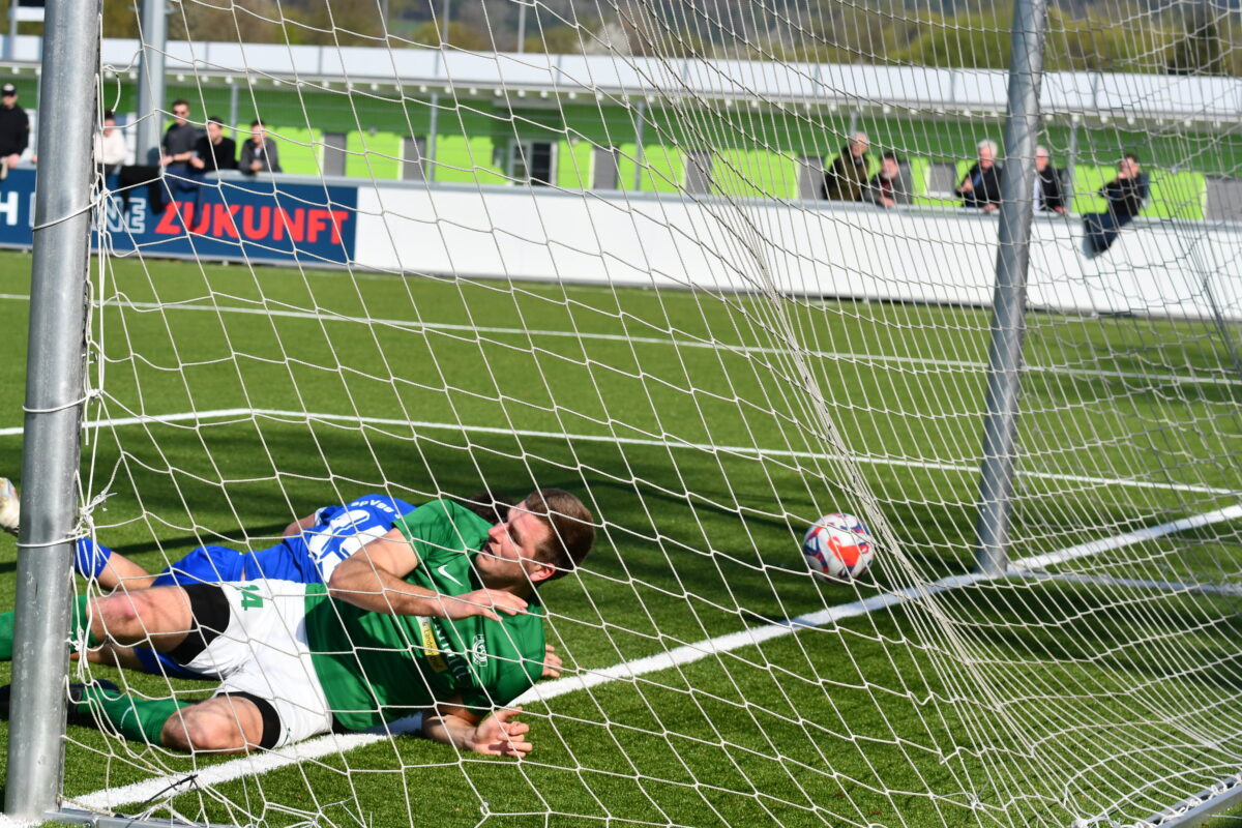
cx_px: 621
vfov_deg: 10.2
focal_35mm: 135
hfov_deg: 15.2
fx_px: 4657
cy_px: 414
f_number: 7.1
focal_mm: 90
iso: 400
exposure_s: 1/1600
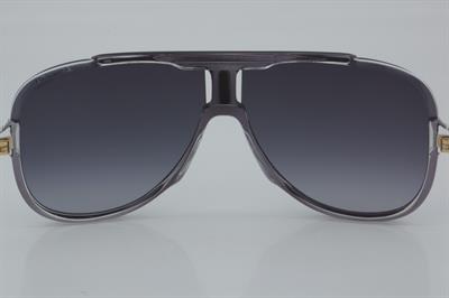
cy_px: 149
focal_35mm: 82
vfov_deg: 16.5
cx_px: 224
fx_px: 1028
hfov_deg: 24.6
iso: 100
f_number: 32
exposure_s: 1/4
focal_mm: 55
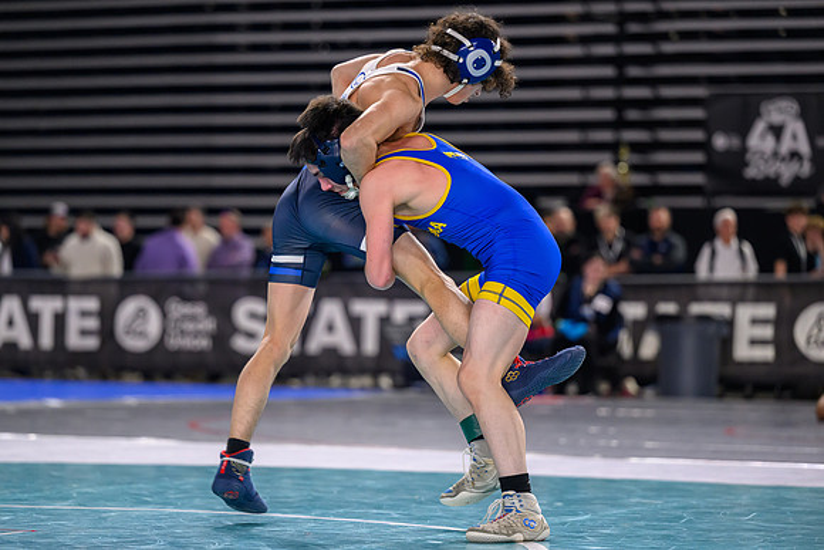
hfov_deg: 15.5
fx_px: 3022
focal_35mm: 132
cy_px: 282
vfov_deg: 10.4
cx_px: 393
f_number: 2.8
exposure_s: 1/800
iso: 2500
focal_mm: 125
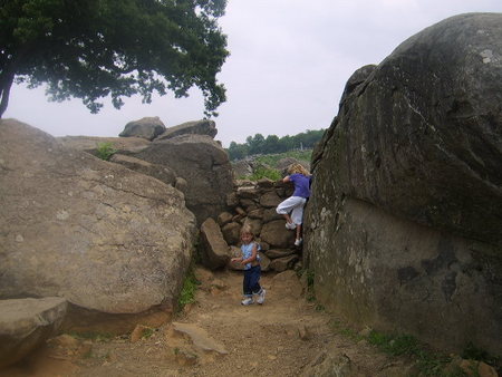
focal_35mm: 31
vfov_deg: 45.5
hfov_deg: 58.3
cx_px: 251
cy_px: 188
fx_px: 450
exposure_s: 1/272
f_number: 6.7
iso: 71
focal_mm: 8.13
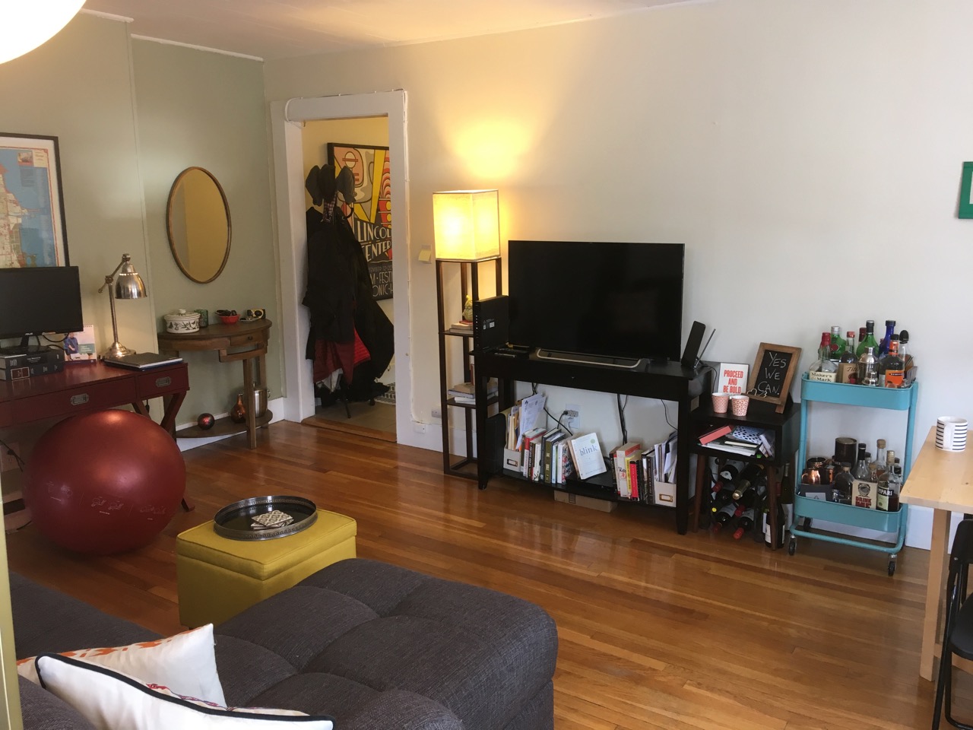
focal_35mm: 29
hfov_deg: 61.7
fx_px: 815
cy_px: 365
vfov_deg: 48.2
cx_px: 486
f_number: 2.2
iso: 50
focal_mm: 4.15
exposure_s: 1/30
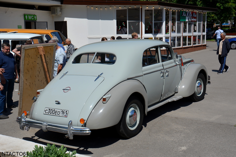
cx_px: 118
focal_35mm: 48
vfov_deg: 28.0
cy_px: 78
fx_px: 314
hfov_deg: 41.1
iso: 100
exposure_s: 1/400
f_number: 10
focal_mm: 32
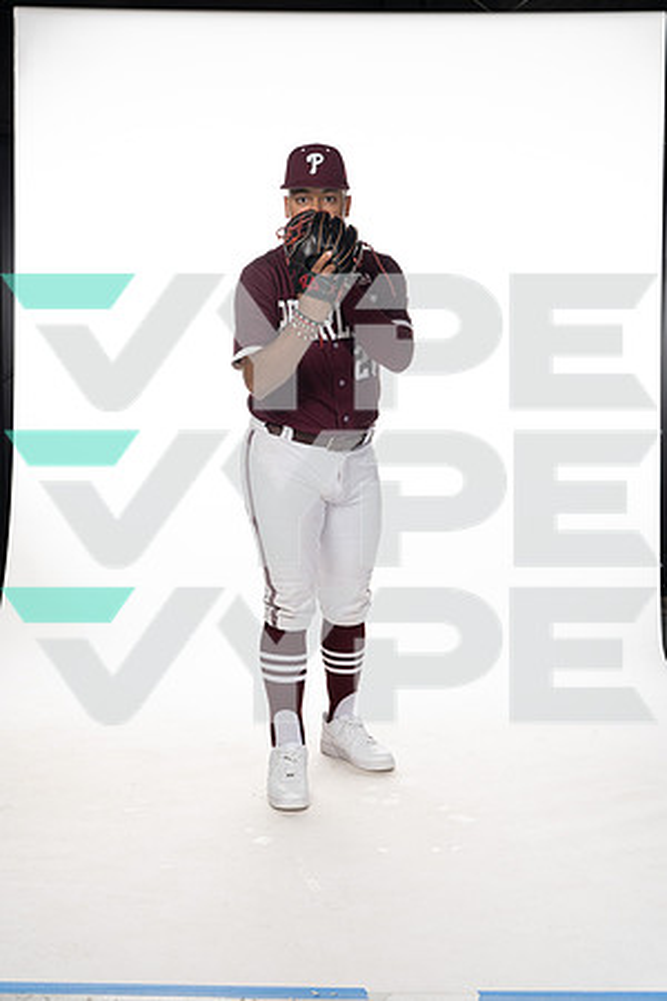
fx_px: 1362
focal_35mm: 49
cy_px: 500
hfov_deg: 27.5
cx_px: 334
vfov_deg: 40.3
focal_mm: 49
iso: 400
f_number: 6.3
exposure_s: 1/250
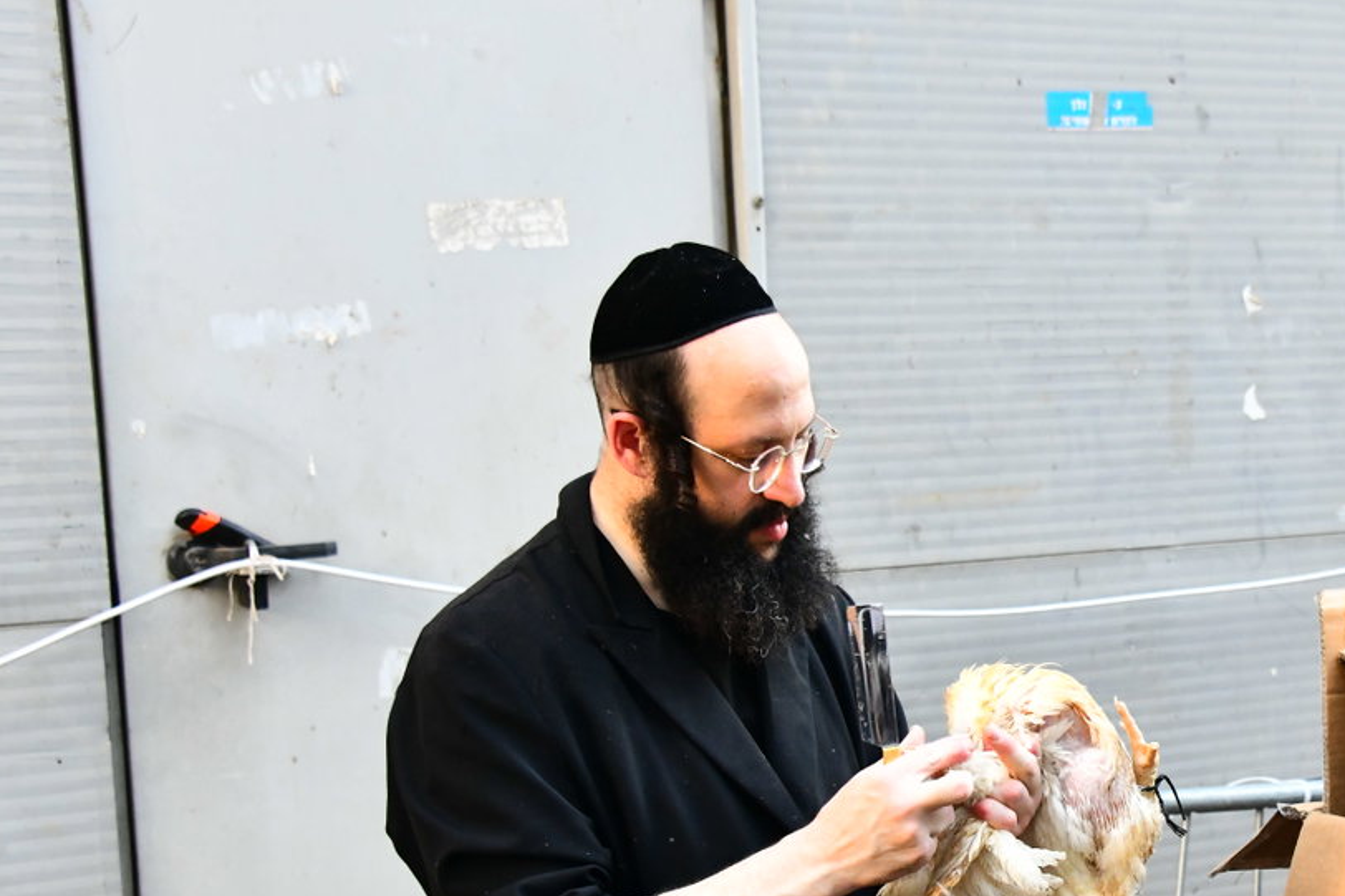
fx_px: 2577
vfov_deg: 19.6
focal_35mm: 69
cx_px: 1093
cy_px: 625
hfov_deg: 28.6
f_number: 5.6
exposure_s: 1/100
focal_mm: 40
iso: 4000
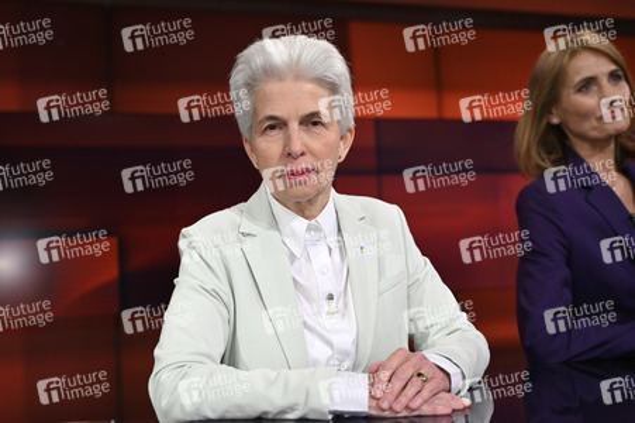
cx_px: 318
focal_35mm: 42
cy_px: 212
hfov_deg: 46.4
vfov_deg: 31.8
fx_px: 740
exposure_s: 1/200
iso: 500
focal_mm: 42
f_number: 2.8
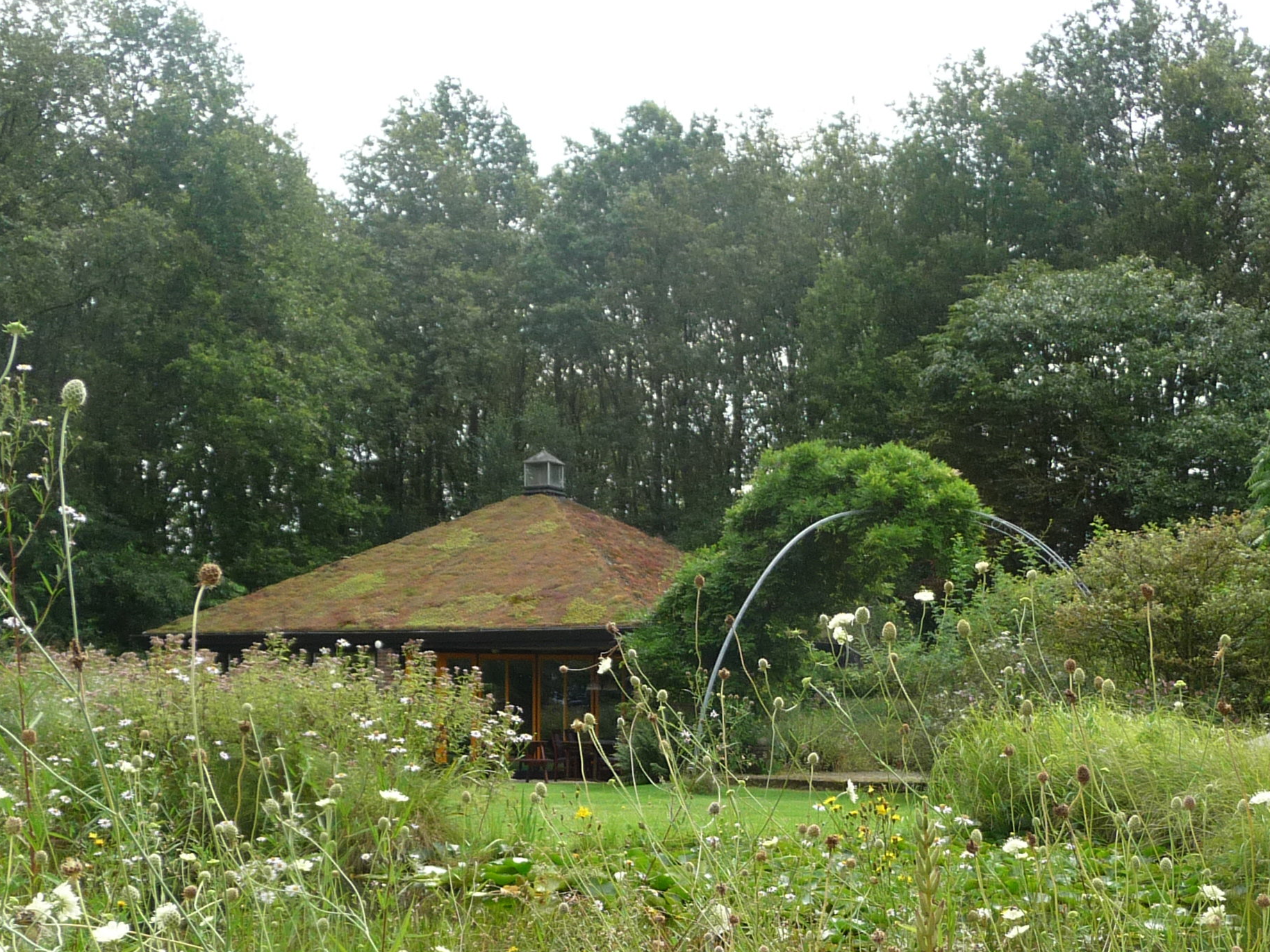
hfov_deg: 37.9
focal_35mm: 50
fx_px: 1834
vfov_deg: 28.3
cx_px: 802
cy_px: 808
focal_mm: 4.7
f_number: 3.3
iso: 100
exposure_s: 1/160
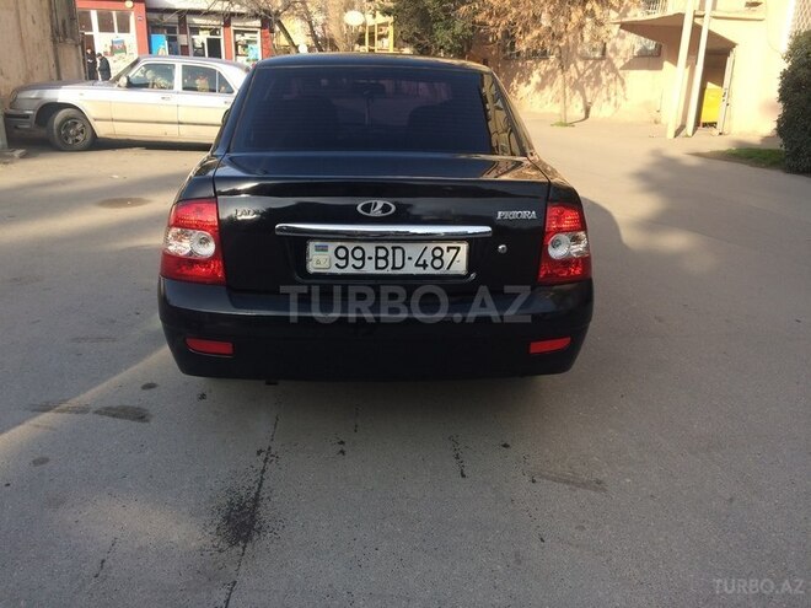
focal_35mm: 29
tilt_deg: -19.1
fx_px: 679
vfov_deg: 48.2
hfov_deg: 61.7
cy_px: 304
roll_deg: -1.8
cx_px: 406
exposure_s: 1/695
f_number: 2.2
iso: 32
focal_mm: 4.15
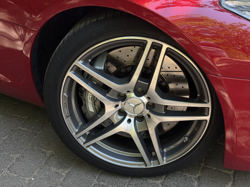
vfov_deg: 30.3
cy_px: 94
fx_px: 347
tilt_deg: -33.6
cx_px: 125
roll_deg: +1.4
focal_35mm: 48
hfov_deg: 39.7
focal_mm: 6.76
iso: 100
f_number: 1.78
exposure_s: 1/455
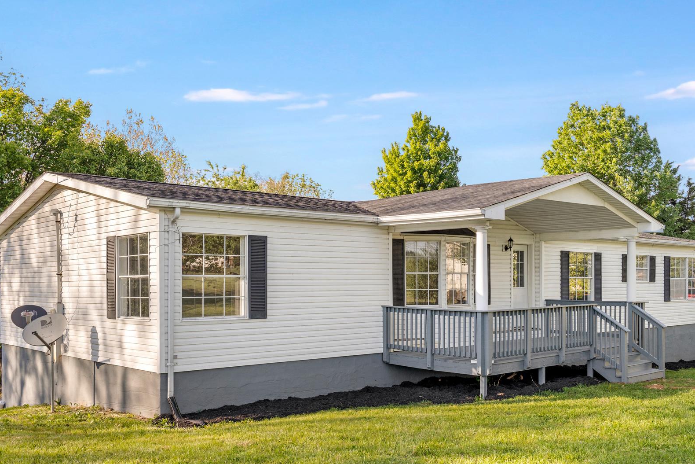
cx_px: 358
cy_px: 294
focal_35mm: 35
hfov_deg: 54.4
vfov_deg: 37.6
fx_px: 676
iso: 640
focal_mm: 27
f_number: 8
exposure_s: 1/320
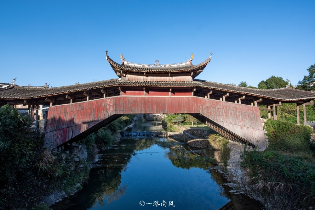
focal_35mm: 15
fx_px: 131
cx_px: 158
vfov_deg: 77.4
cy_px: 105
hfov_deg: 100.4
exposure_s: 1/80
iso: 160
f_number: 13
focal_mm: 15
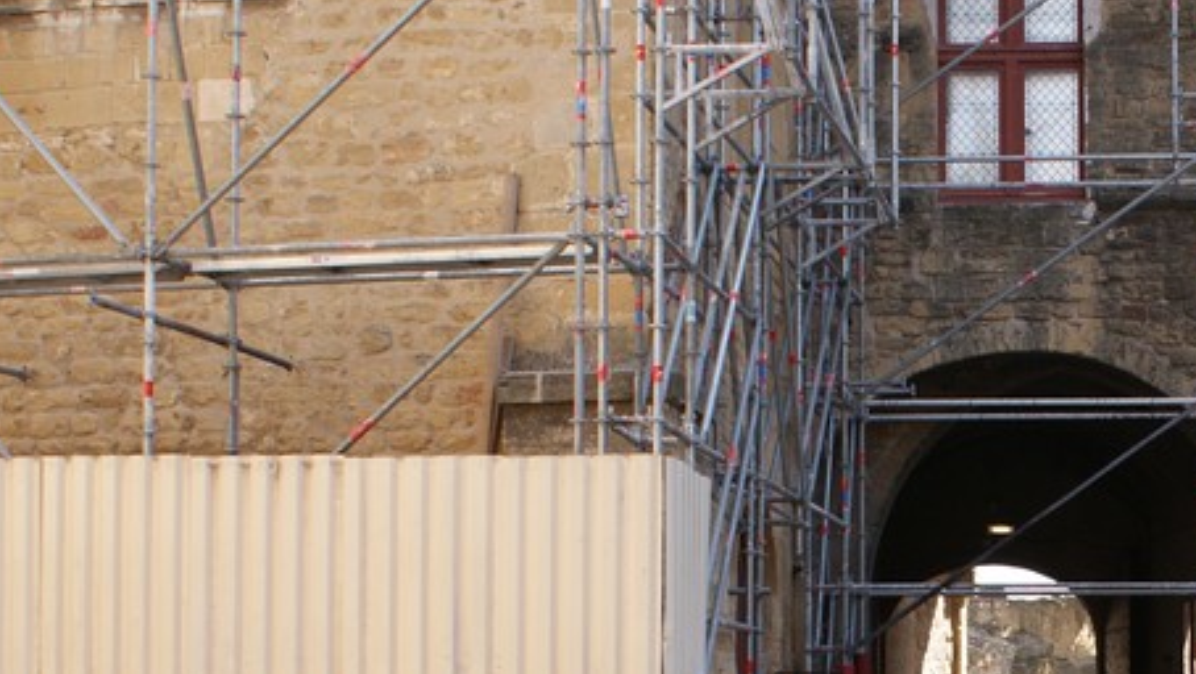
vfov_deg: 15.2
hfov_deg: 26.4
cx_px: 1025
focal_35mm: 78
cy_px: 686
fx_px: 2475
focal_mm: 22
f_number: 7.1
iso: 100
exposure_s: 1/60
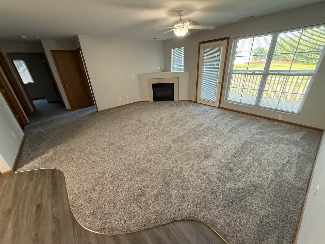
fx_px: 131
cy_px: 122
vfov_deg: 85.7
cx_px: 162
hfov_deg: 102.1
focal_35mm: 14
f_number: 2.2
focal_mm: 2.22
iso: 500
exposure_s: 1/120
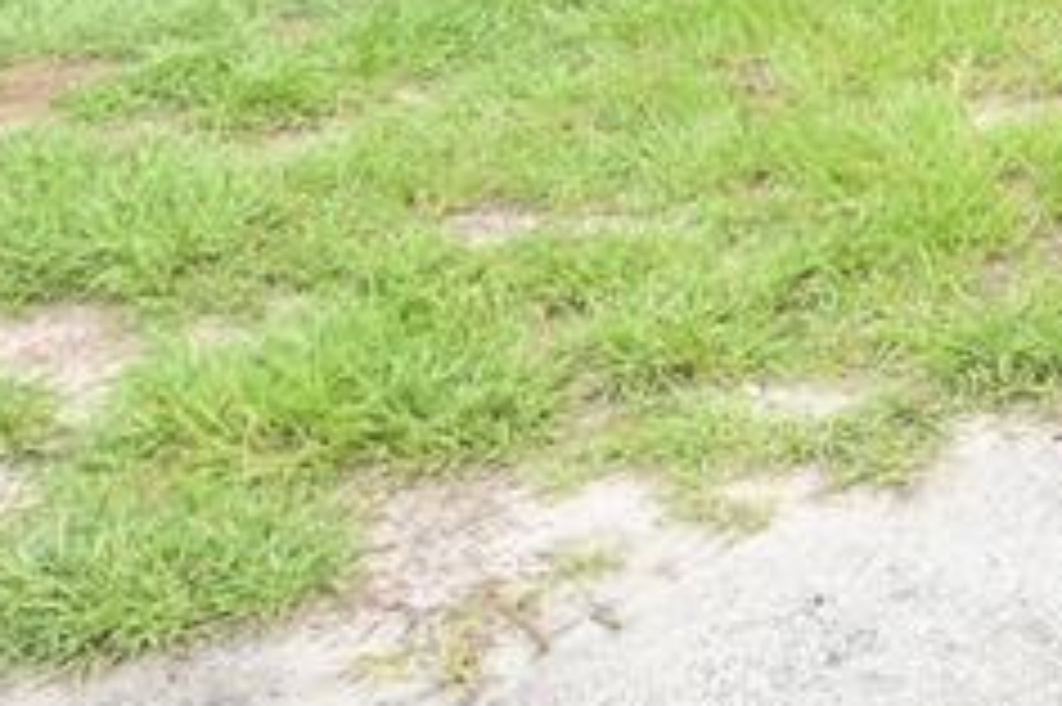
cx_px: 1274
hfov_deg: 27.3
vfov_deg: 17.1
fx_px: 1916
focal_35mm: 65
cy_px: -571
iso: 200
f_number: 8
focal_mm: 10
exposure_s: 1/250
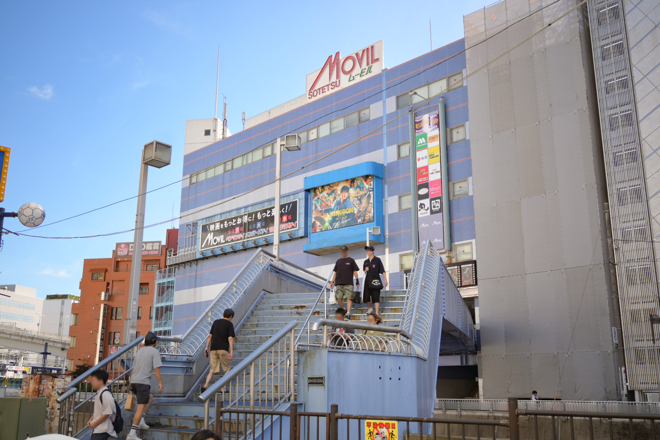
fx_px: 632
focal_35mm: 34
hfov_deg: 55.1
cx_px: 330
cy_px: 220
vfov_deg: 38.4
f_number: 4.2
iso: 100
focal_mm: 23
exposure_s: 1/400
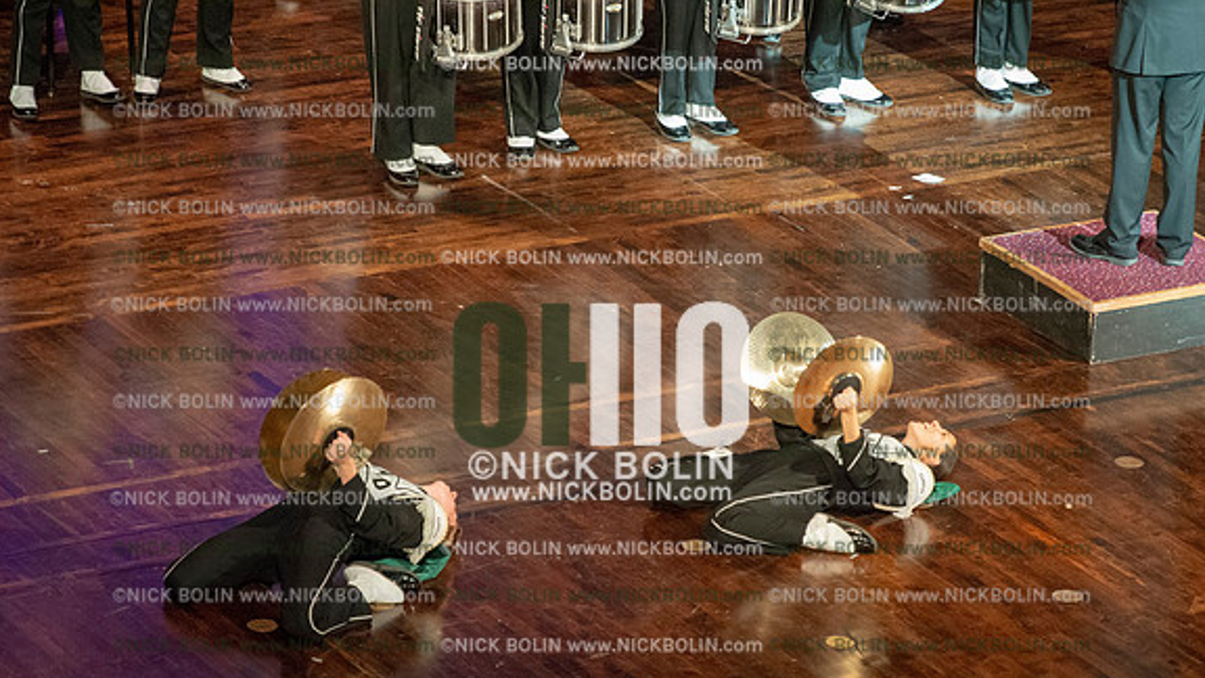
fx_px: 6742
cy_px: 402
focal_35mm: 211
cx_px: 600
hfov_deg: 10.2
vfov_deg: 5.8
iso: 8000
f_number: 5.6
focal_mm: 200
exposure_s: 1/320
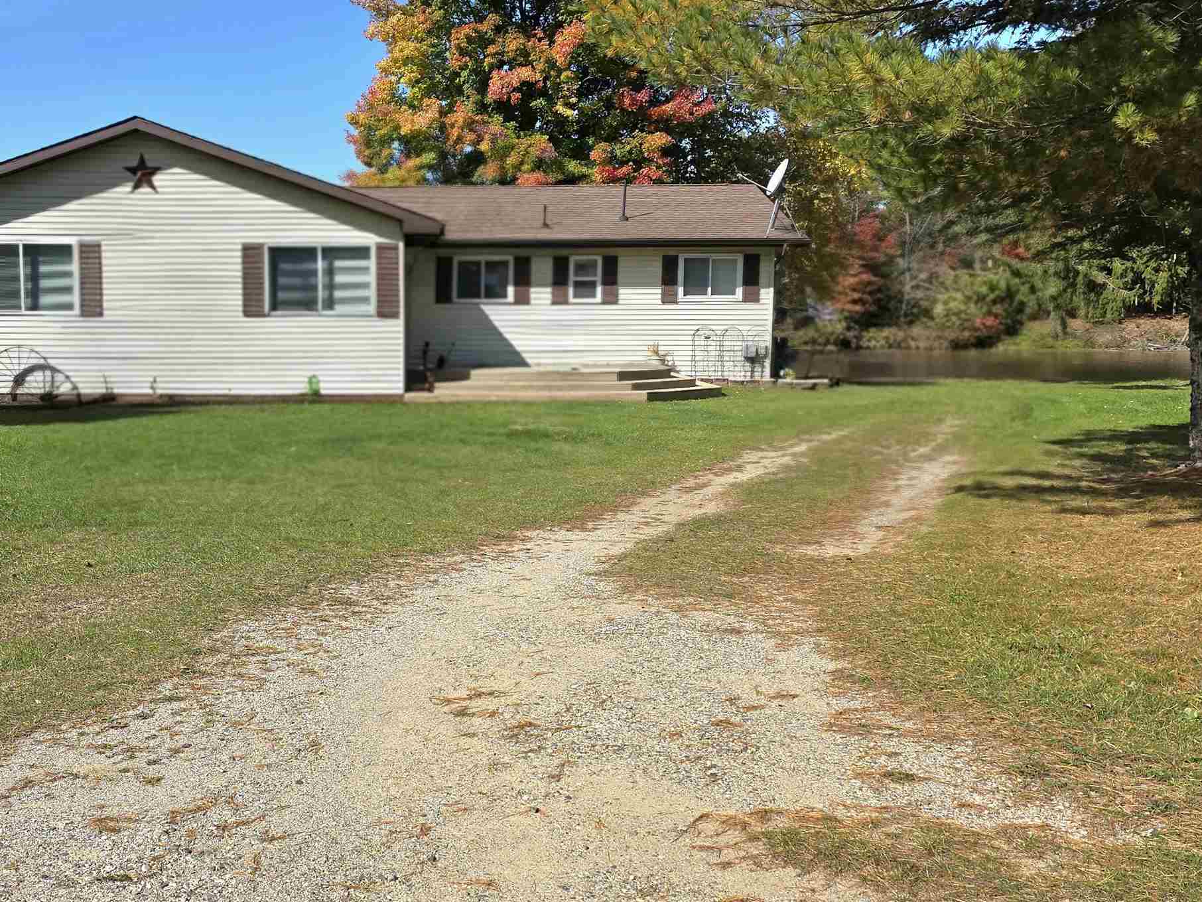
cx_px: 361
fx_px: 1354
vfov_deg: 36.8
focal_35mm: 39
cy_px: 435
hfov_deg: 46.8
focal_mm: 6.3
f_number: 1.7
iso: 12
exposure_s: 1/1000
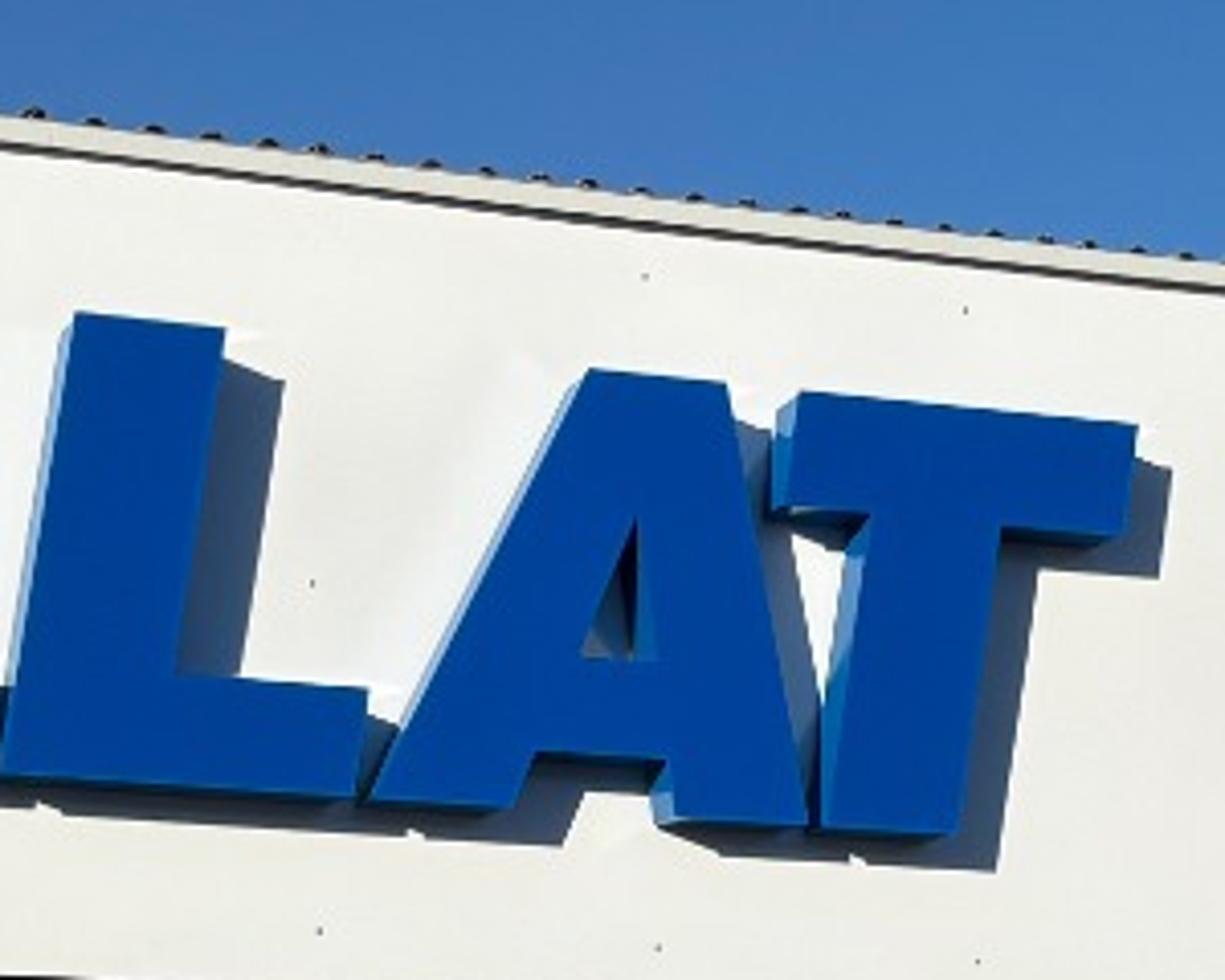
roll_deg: +0.9
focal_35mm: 122
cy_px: 1315
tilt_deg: +4.2
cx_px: 706
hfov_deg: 15.8
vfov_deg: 12.2
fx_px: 4423
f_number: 1.6
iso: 50
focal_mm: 5.96
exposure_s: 1/5348
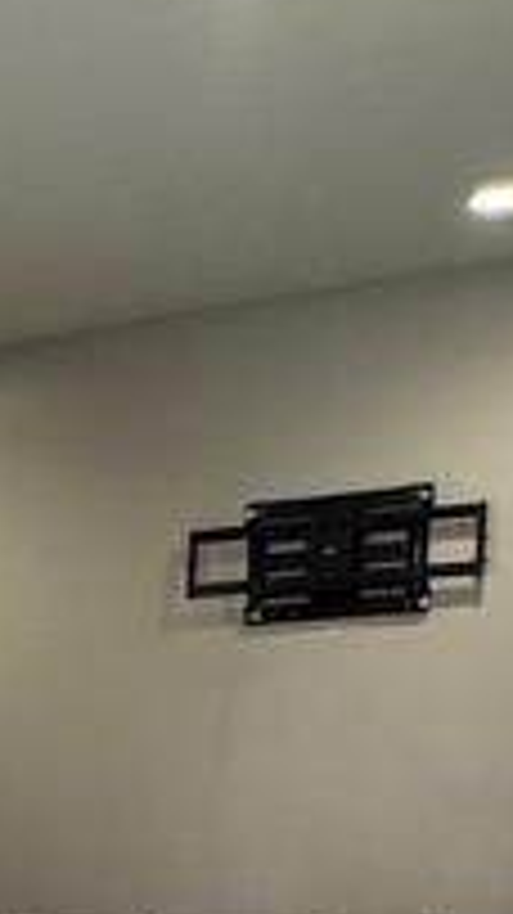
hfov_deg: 13.3
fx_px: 1961
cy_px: 1139
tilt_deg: -8.9
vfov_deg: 23.6
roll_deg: +1.3
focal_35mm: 81
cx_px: -423
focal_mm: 2.22
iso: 250
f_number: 2.2
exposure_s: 1/60
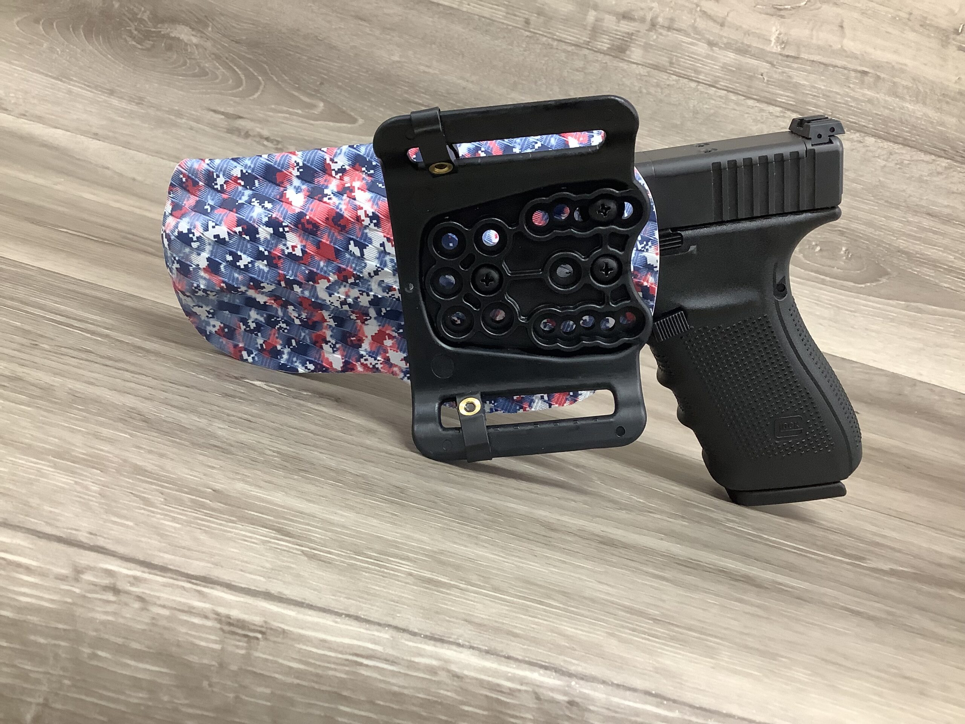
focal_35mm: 31
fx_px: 864
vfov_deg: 45.4
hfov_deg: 58.4
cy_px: 362
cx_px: 482
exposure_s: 1/60
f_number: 2.4
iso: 160
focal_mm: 3.3
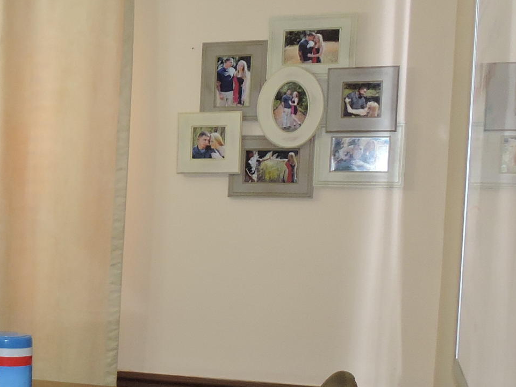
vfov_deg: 19.5
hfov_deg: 22.8
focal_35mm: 75
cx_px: -177
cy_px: 296
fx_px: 1118
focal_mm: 4.3
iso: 200
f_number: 3.3
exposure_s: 1/30
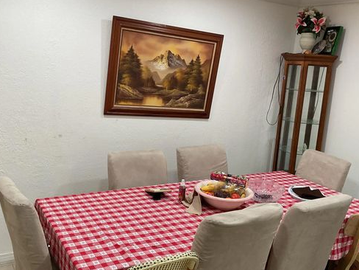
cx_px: 167
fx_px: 394
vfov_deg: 37.7
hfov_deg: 48.9
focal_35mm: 38
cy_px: 139
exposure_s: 1/60
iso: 80
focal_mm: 3
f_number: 1.8
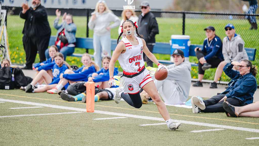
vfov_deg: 7.0
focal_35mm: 174
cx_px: 129
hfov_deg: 12.4
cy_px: 63
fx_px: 1195
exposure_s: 1/4000
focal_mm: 165
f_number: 2.8
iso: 500
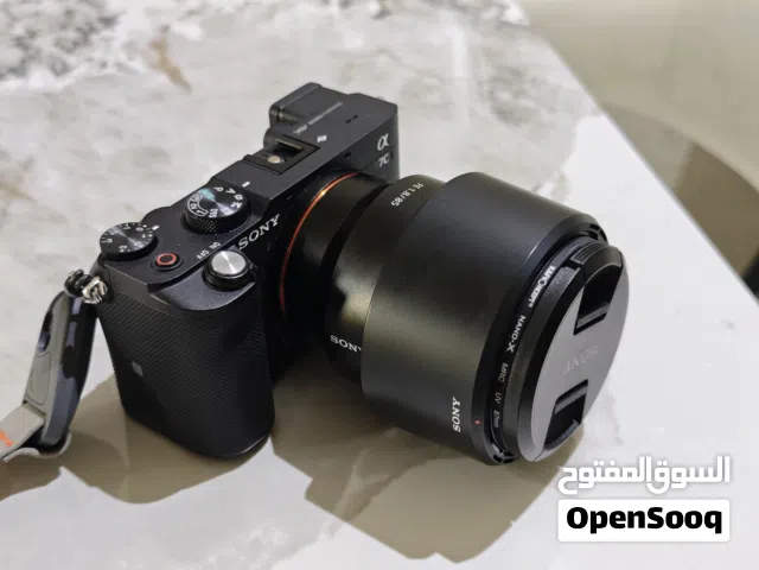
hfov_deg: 41.2
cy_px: 285
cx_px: 380
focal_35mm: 46
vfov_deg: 31.5
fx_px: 1009
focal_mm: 8.72
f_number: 1.63
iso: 320
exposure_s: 1/50
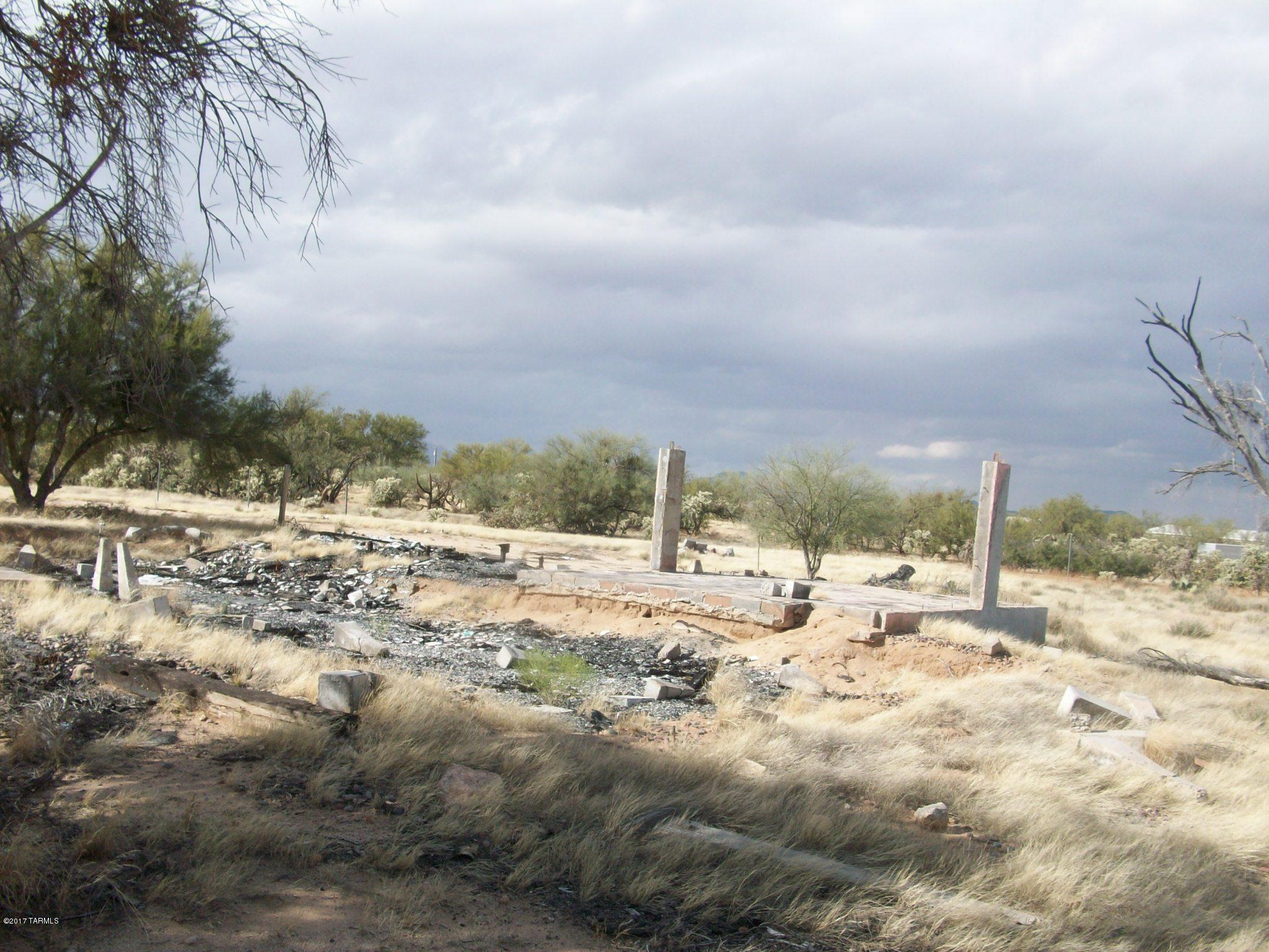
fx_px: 1246
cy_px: 476
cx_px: 634
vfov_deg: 41.8
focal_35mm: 34
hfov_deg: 54.0
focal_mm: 5.7
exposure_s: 1/298
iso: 64
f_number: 5.5
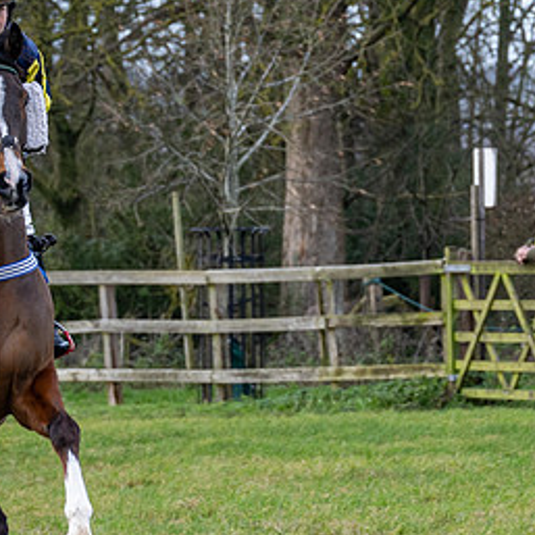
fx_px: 9407
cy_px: 443
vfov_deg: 3.3
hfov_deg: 3.3
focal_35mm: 538
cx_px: -77
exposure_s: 1/250
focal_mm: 93
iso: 200
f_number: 4
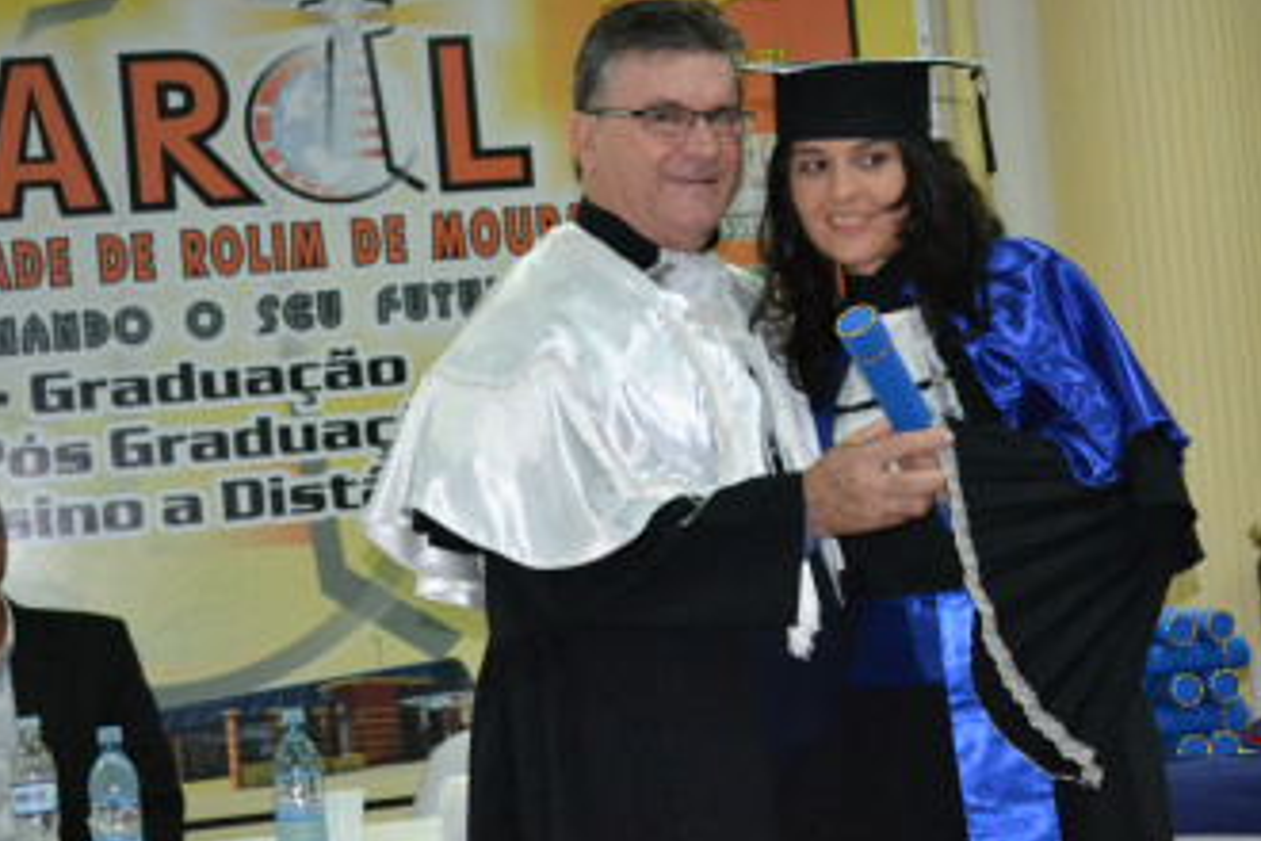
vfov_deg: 15.0
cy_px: 350
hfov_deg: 22.3
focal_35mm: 91
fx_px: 3187
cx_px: 818
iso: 3200
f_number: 5.3
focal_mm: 40
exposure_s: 1/60
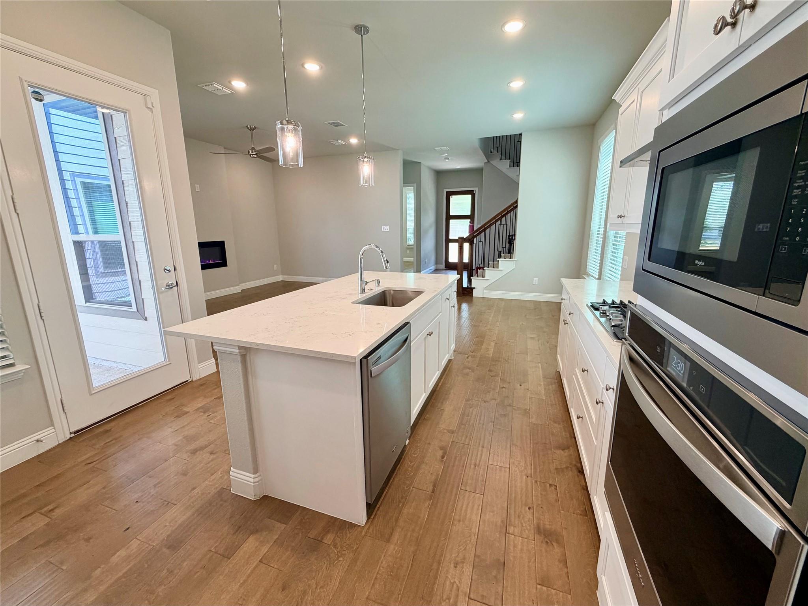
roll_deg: +0.9
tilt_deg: -12.4
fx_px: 327
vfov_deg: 85.7
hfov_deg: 102.1
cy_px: 303
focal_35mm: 14
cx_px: 404
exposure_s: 1/120
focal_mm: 2.22
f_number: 2.2
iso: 160
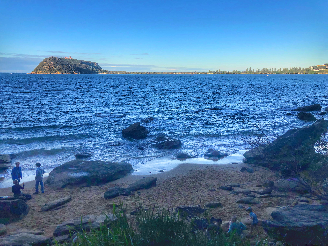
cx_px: 164
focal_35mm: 28
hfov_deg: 63.4
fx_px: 265
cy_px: 123
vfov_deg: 49.7
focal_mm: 3.99
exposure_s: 1/2525
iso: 20
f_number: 1.8
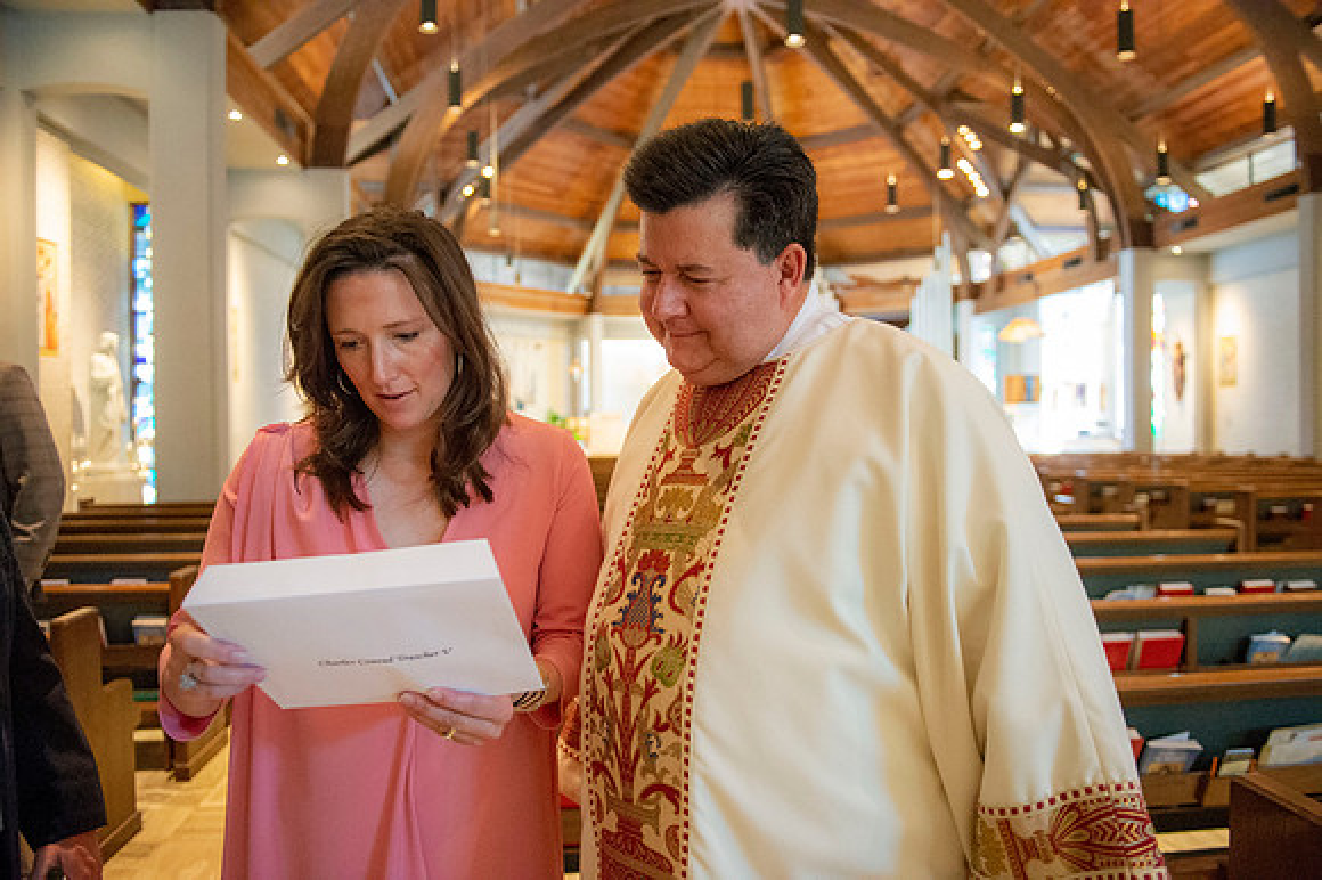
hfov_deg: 67.4
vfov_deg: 47.9
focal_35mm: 27
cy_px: 440
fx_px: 991
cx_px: 661
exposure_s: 1/320
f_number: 2.8
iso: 12800
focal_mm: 27
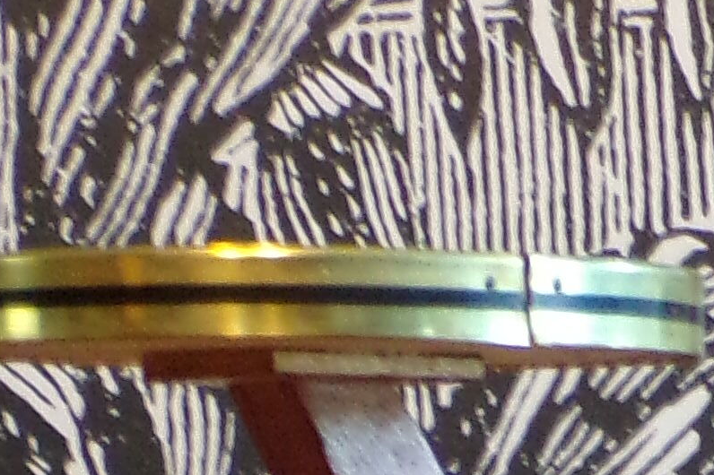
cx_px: 997
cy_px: 1187
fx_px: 5016
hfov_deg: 8.0
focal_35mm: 253
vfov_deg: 5.2
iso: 277
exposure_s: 1/17
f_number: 3.4
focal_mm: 7.6
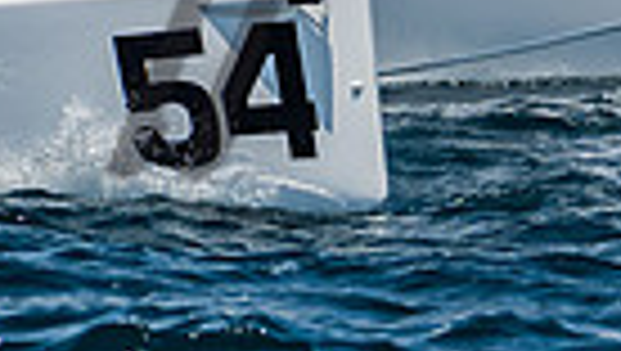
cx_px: 61
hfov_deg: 2.8
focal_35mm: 784
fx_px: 12925
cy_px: -412
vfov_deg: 1.6
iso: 400
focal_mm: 150
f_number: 6.3
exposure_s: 1/2500
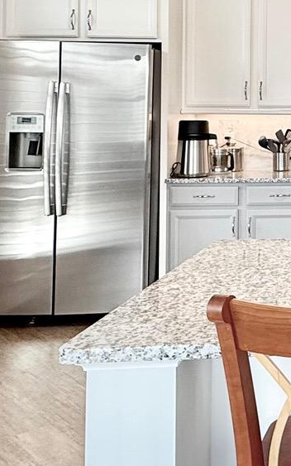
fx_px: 685
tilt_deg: +0.9
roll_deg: +0.3
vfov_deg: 36.3
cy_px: 98
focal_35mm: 54
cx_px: 502
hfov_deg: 19.1
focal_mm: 2.22
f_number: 2.2
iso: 100
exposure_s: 1/120
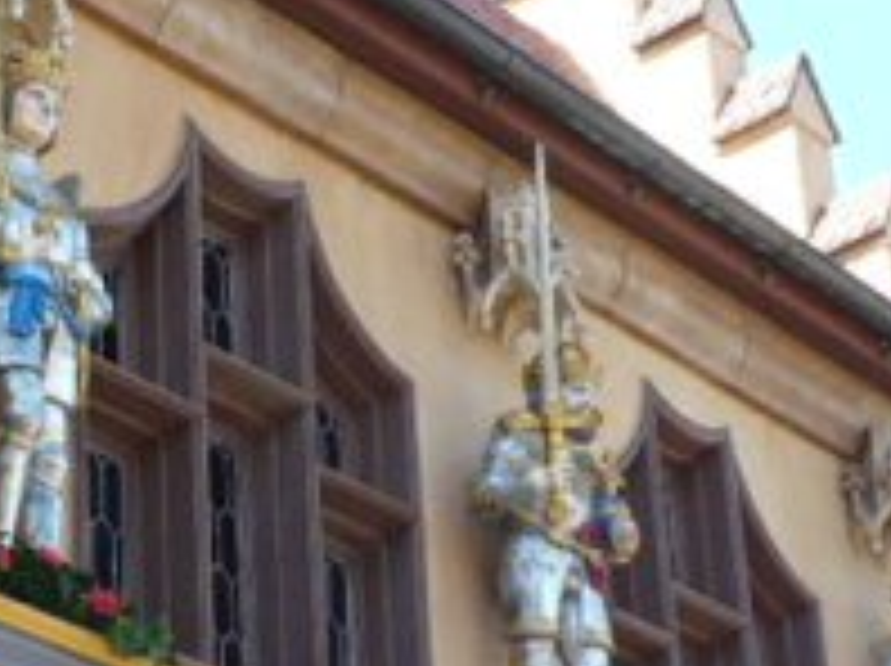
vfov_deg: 12.3
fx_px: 3059
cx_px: 508
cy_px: 616
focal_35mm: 119
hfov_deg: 16.6
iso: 100
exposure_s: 1/200
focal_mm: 6.1
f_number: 2.8
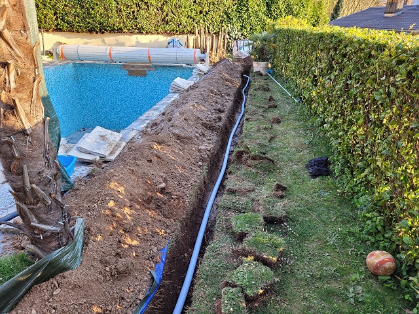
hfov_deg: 67.3
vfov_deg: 53.1
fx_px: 315
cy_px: 157
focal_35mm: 26
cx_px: 210
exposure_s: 1/122
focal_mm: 5.4
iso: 40
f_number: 1.8
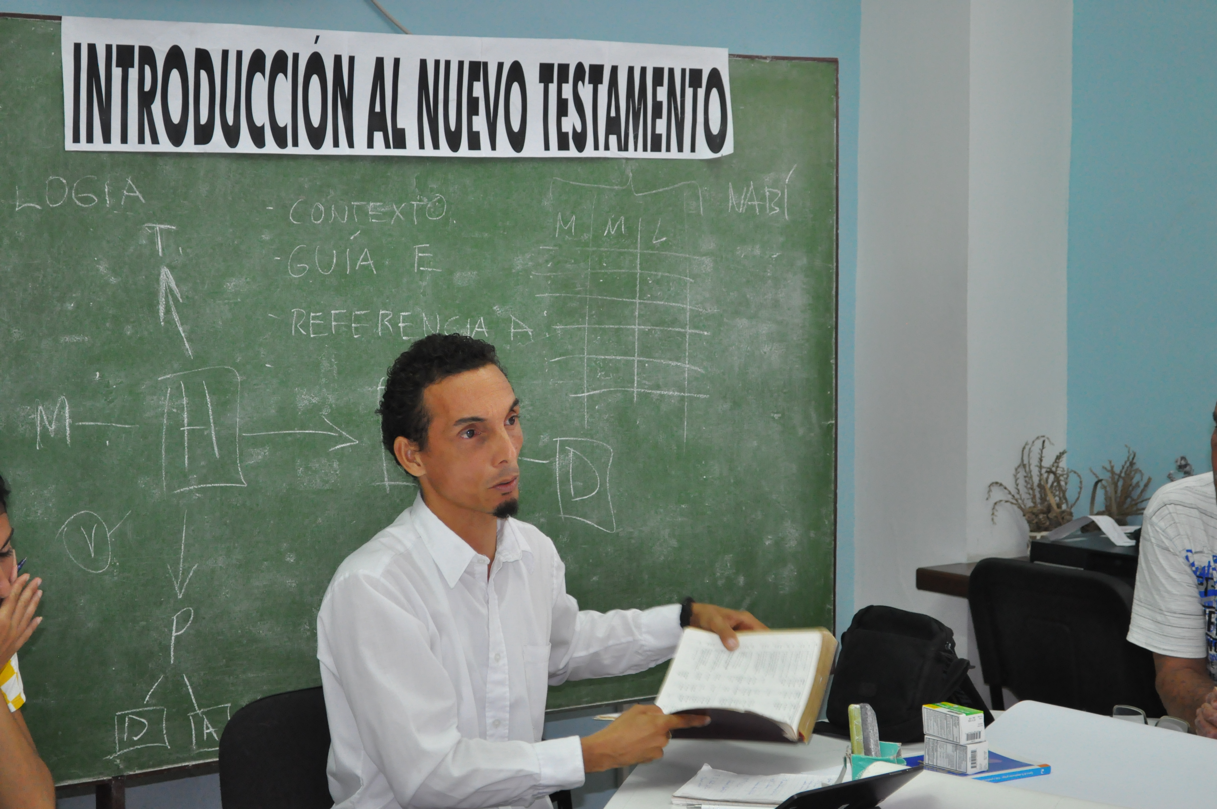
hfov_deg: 28.1
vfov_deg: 18.9
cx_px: 608
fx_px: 2431
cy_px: 404
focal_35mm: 72
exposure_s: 1/60
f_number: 5.6
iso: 1600
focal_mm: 48
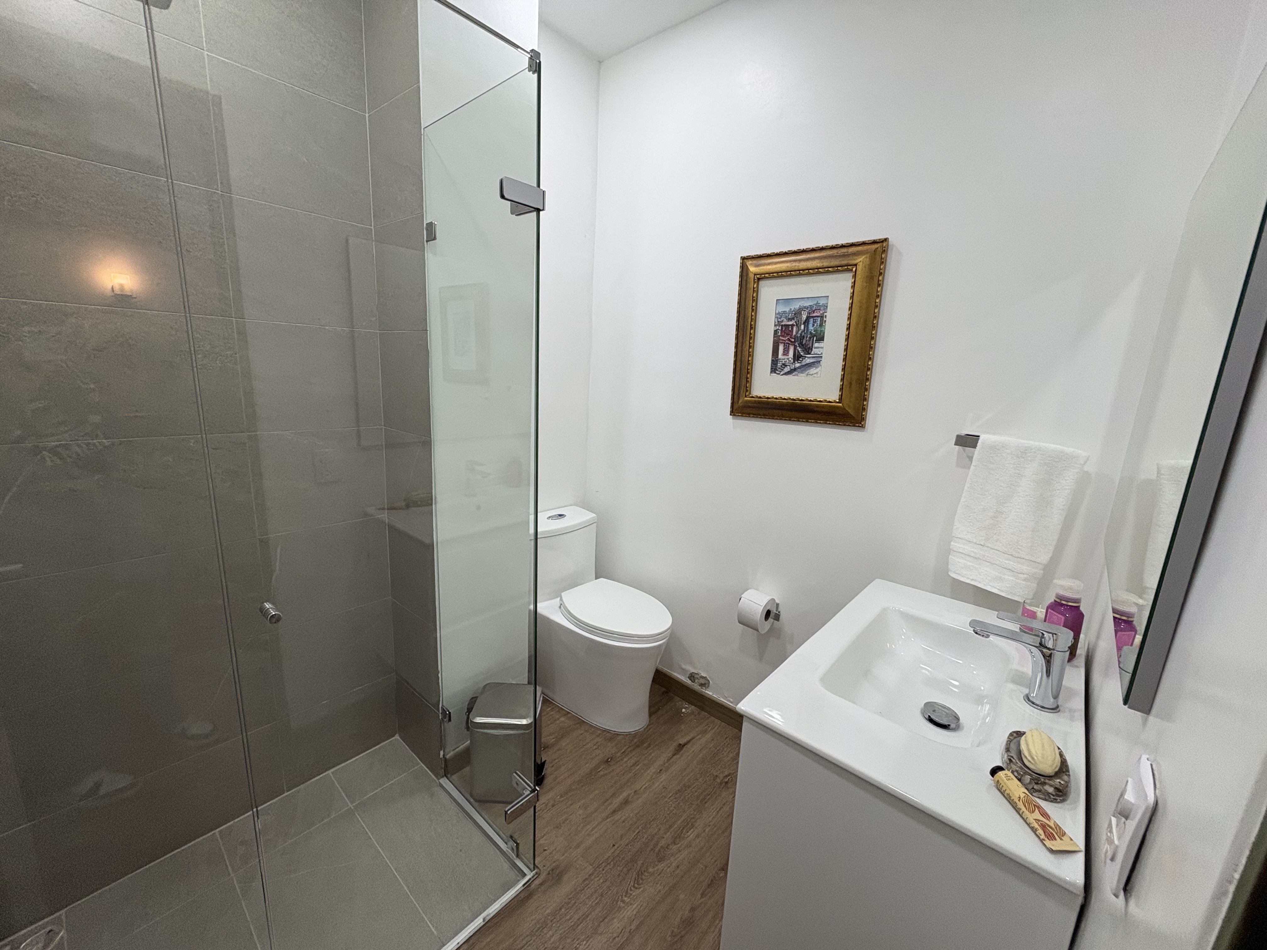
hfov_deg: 102.1
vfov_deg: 85.7
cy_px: 475
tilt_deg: -11.3
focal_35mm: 14
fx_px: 512
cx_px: 634
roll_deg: -2.9
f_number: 2.2
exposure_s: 1/120
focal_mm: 2.22
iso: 200
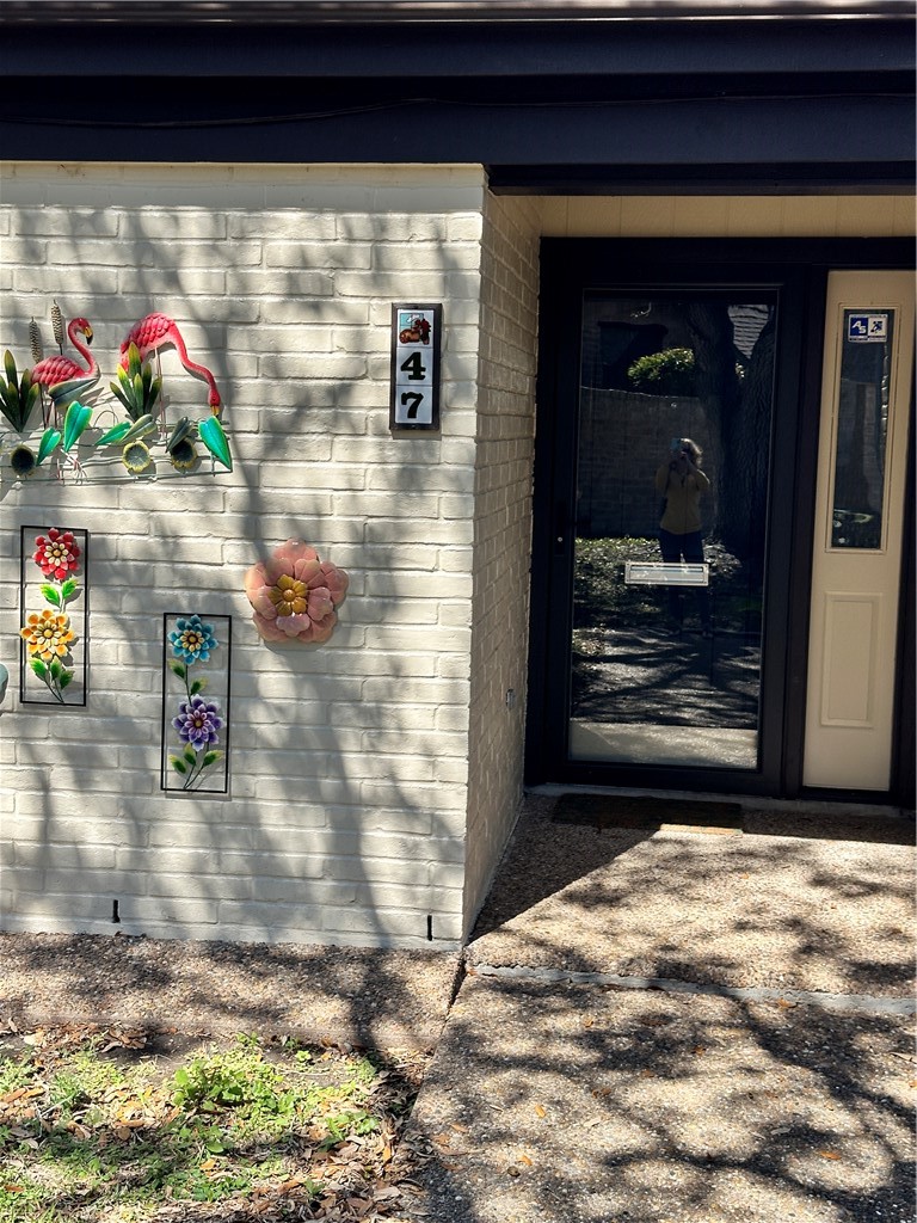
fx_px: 1695
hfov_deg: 30.3
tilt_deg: -5.6
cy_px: 612
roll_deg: -1.3
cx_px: 458
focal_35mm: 48
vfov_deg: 39.7
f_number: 1.78
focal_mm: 6.86
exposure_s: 1/1565
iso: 64
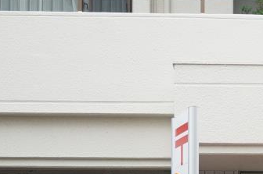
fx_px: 901
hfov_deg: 16.3
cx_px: 252
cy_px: 236
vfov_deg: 10.8
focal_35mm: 124
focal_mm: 27
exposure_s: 1/60
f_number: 5.6
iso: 100
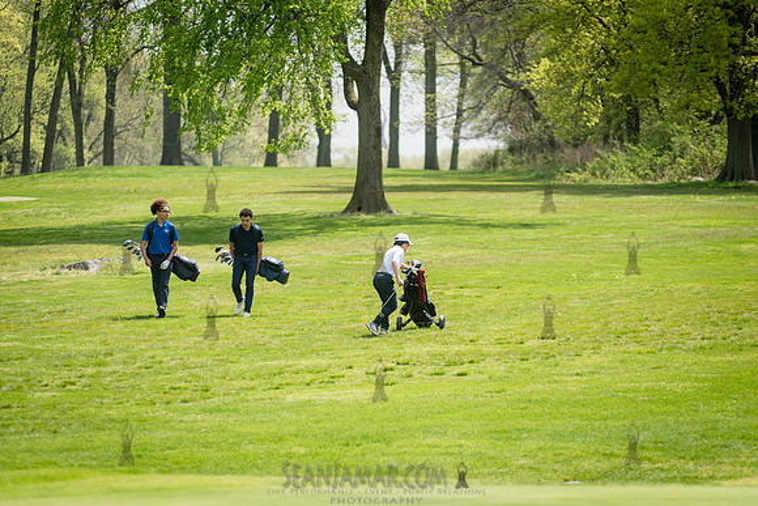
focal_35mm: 207
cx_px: 379
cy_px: 253
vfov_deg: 6.6
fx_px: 4368
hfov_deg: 9.9
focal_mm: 200
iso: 100
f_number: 3.5
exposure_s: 1/800
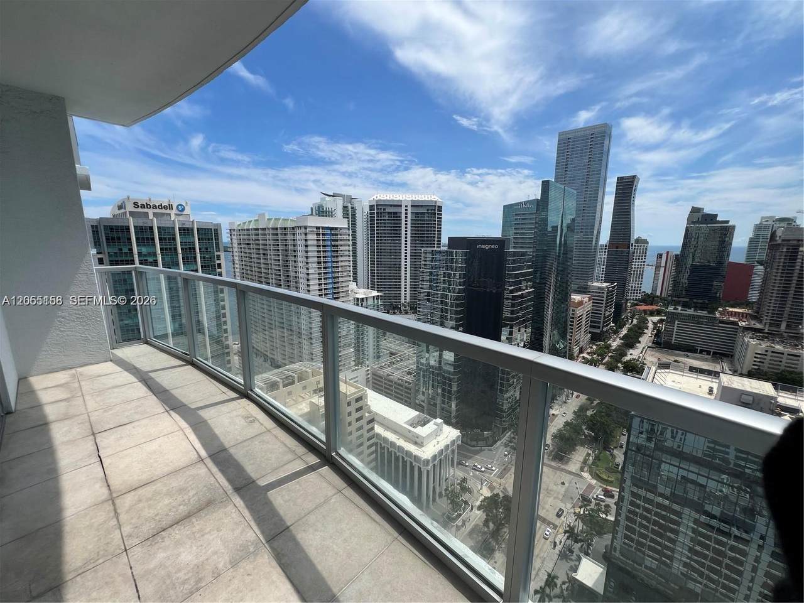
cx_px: 402
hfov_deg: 106.2
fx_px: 302
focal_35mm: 13
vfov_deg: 89.9
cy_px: 302
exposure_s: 1/1946
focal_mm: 1.57
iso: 32
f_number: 1.8
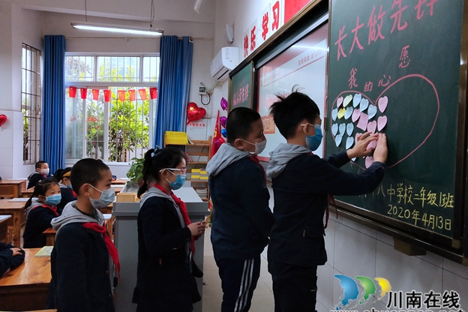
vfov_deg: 41.1
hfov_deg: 58.7
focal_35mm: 32
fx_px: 416
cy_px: 151
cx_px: 238
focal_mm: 3.95
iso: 429
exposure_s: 1/50
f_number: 1.8
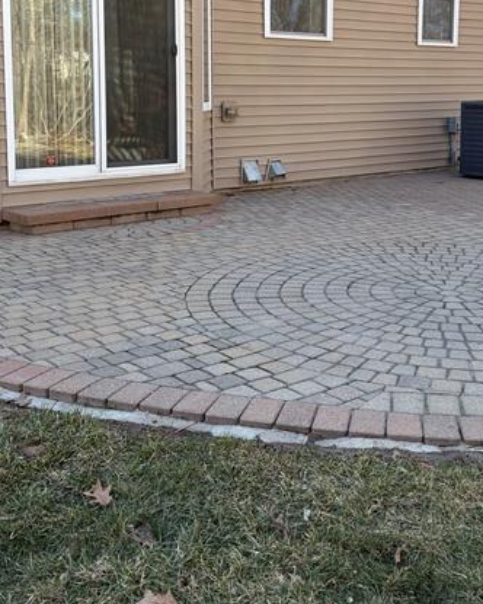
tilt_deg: -6.7
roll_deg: -0.9
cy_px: 189
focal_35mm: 47
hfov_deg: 31.9
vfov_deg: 39.0
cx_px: 303
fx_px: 840
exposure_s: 1/731
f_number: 1.6
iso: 64
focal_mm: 5.96
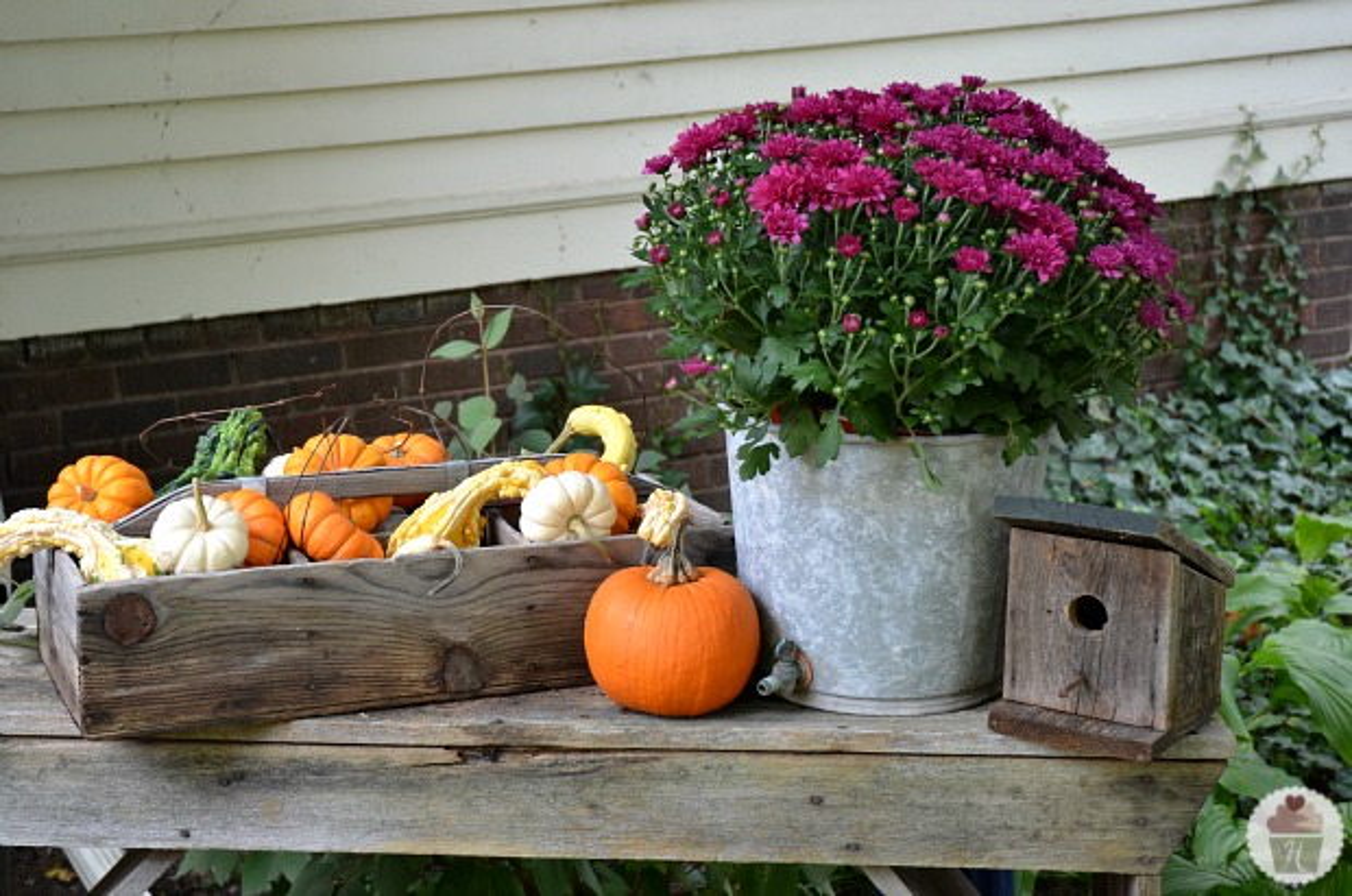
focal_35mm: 60
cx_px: 676
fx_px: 2249
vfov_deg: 22.5
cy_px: 448
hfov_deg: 33.5
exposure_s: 1/100
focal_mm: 40
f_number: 5
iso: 400
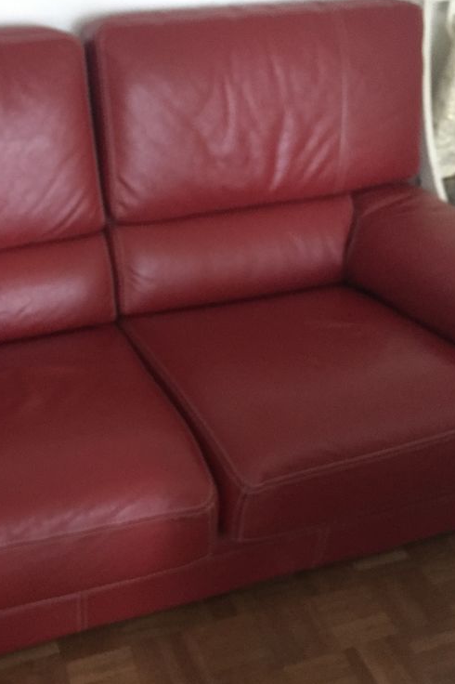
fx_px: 778
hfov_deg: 32.2
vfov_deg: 47.4
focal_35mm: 41
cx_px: 129
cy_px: 344
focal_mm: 4.15
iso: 640
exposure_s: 1/17
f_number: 2.2
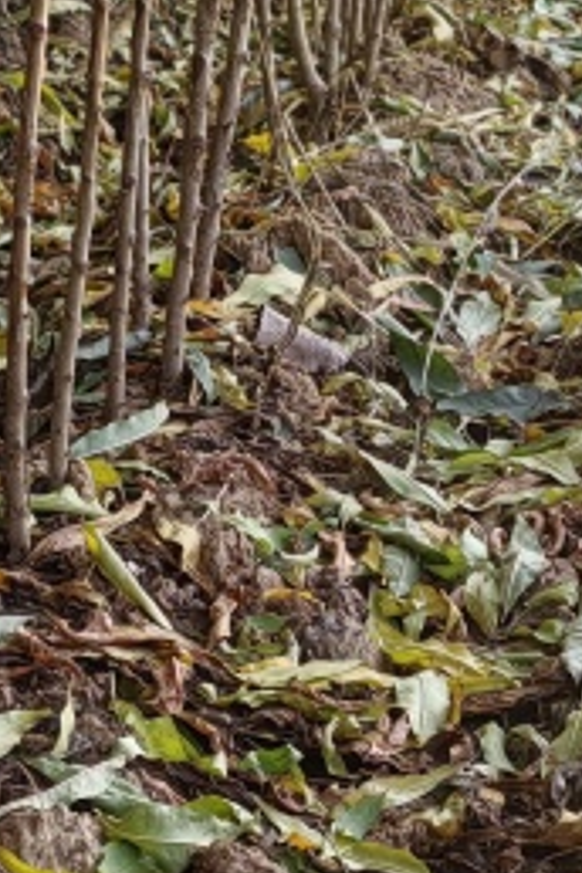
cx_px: 345
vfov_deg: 17.6
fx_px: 2813
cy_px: 482
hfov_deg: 11.8
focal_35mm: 116
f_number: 1.9
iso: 50
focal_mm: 5.52
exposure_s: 1/354
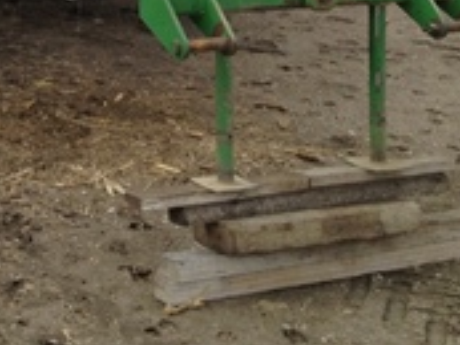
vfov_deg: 12.8
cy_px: -170
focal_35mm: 110
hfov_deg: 17.3
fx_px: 1463
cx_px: -51
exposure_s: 1/521
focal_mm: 4.28
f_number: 2.4
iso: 50
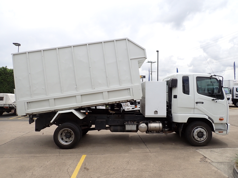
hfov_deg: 69.4
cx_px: 119
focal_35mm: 25
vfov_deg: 54.9
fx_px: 172
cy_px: 89
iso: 100
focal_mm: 4.5
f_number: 8
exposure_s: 1/160
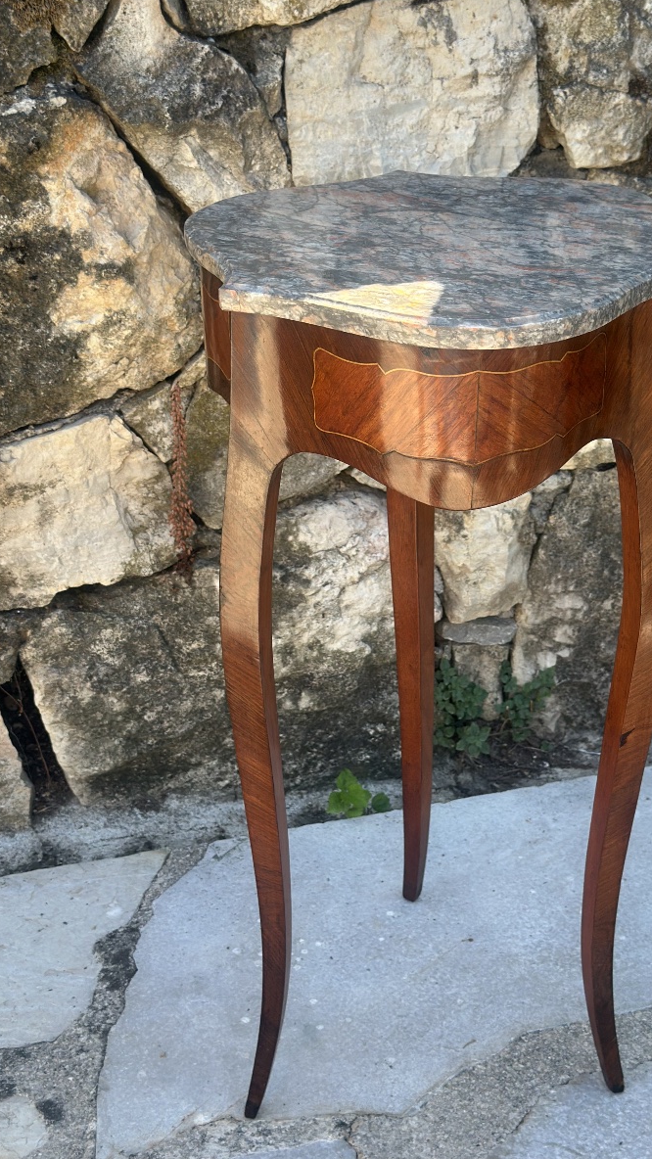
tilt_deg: -25.9
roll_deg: -1.7
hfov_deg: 22.6
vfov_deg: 39.2
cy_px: 580
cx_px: 389
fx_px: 1629
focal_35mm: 53
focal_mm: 6.86
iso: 80
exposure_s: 1/719
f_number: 1.78
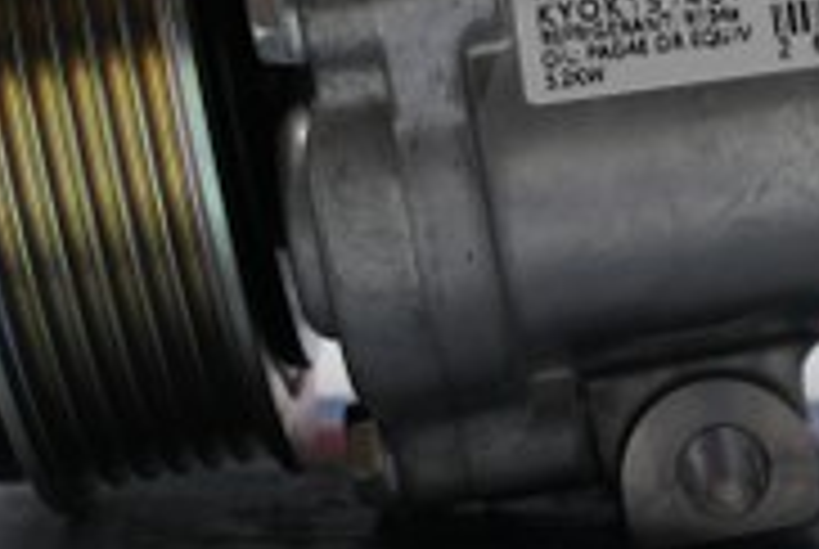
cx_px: 616
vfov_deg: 8.4
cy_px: -194
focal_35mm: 160
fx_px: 3657
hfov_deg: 12.7
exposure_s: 1/50
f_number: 5
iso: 500
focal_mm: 32.5
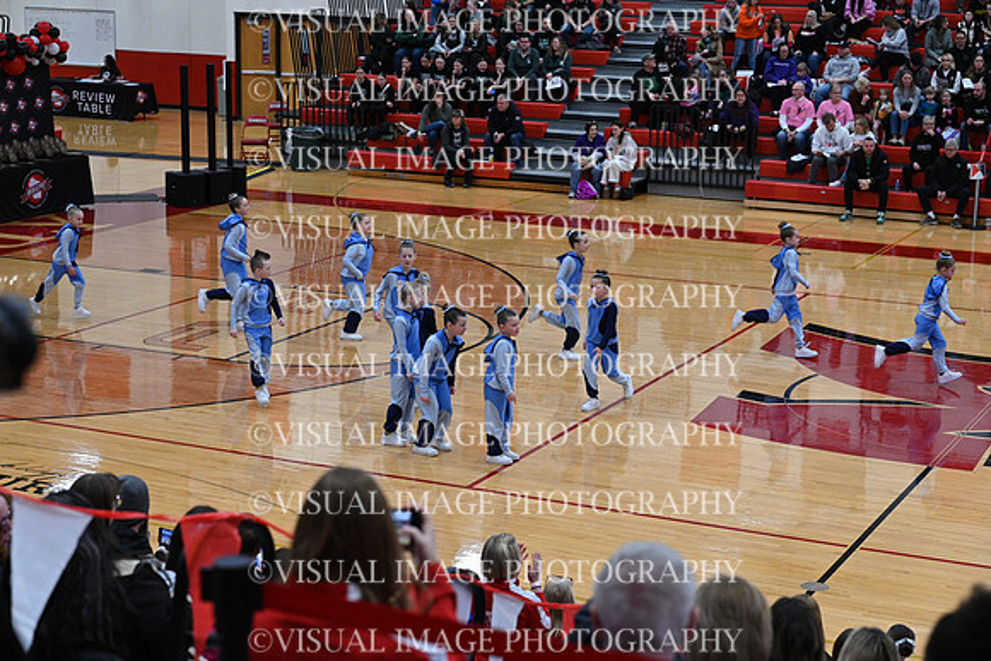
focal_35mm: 70
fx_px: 1927
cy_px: 330
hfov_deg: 28.8
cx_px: 496
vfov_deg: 19.5
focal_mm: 70
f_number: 4
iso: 4000
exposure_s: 1/400
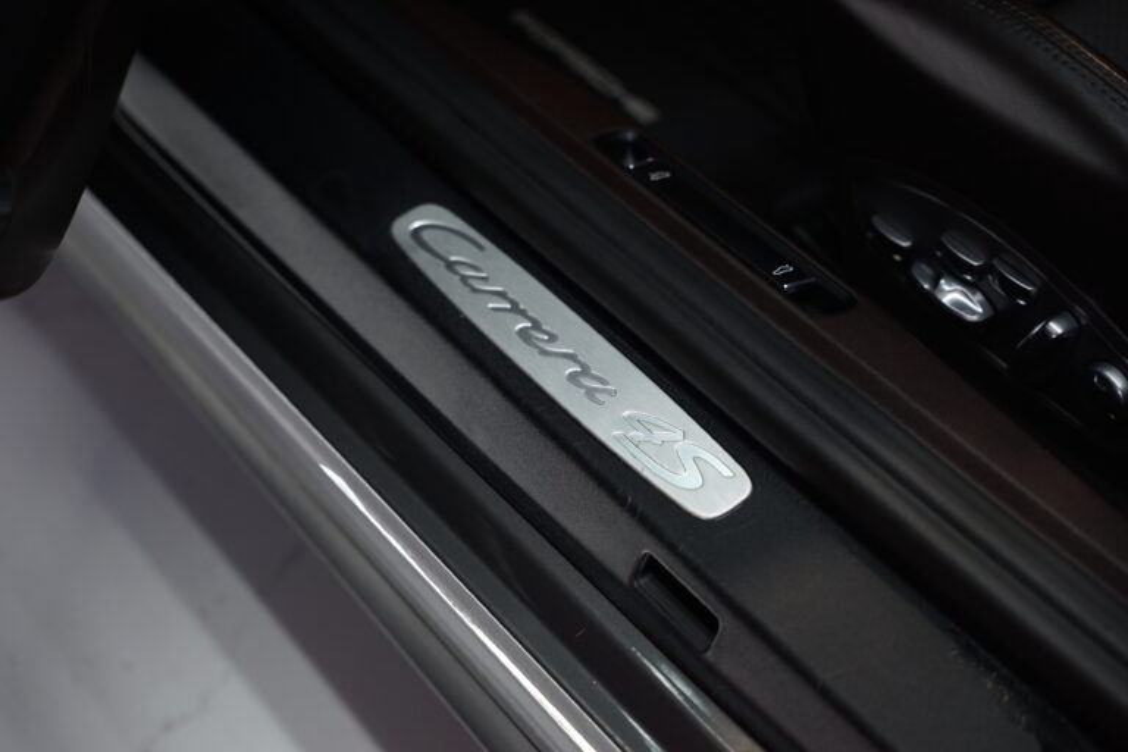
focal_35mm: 70
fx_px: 2193
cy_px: 376
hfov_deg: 28.8
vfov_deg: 19.5
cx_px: 564
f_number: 2.8
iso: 800
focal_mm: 70
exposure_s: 1/80
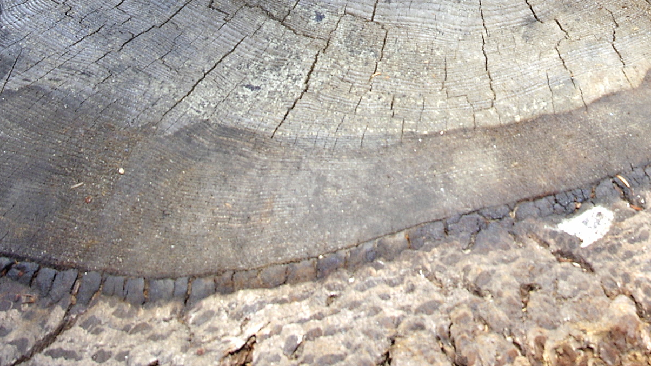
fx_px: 1968
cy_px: -178
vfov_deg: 10.3
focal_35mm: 114
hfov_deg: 18.6
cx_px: 513
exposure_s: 1/60
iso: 200
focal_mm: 25.63
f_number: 4.5
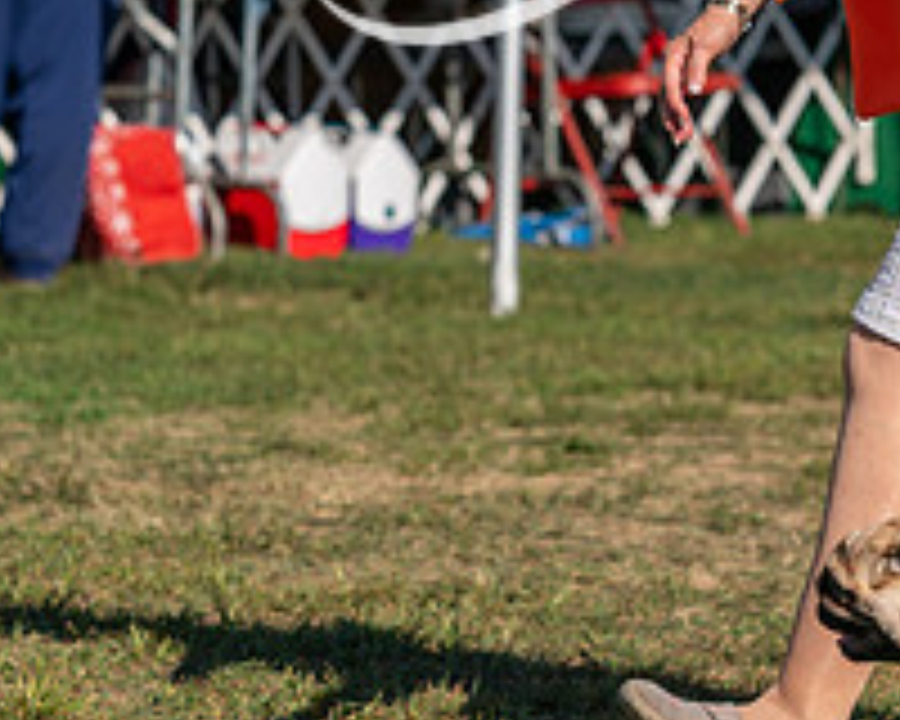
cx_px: 1055
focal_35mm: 343
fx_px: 9136
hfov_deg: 5.6
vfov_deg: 4.5
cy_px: 140
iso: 100
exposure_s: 1/1250
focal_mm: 108
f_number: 4.5
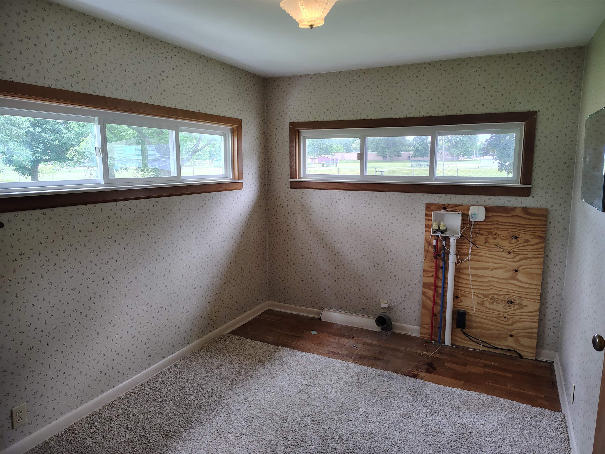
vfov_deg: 56.8
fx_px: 419
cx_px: 302
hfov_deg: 71.6
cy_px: 227
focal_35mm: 24
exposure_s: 1/120
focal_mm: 5.56
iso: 564
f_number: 1.8
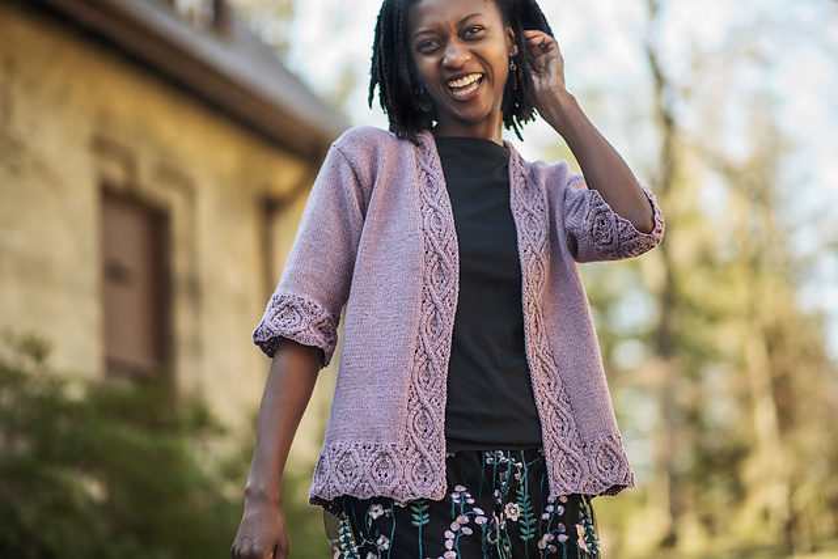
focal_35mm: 85
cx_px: 419
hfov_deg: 23.9
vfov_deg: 16.1
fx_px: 1979
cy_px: 280
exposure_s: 1/640
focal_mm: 85
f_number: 1.8
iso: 320
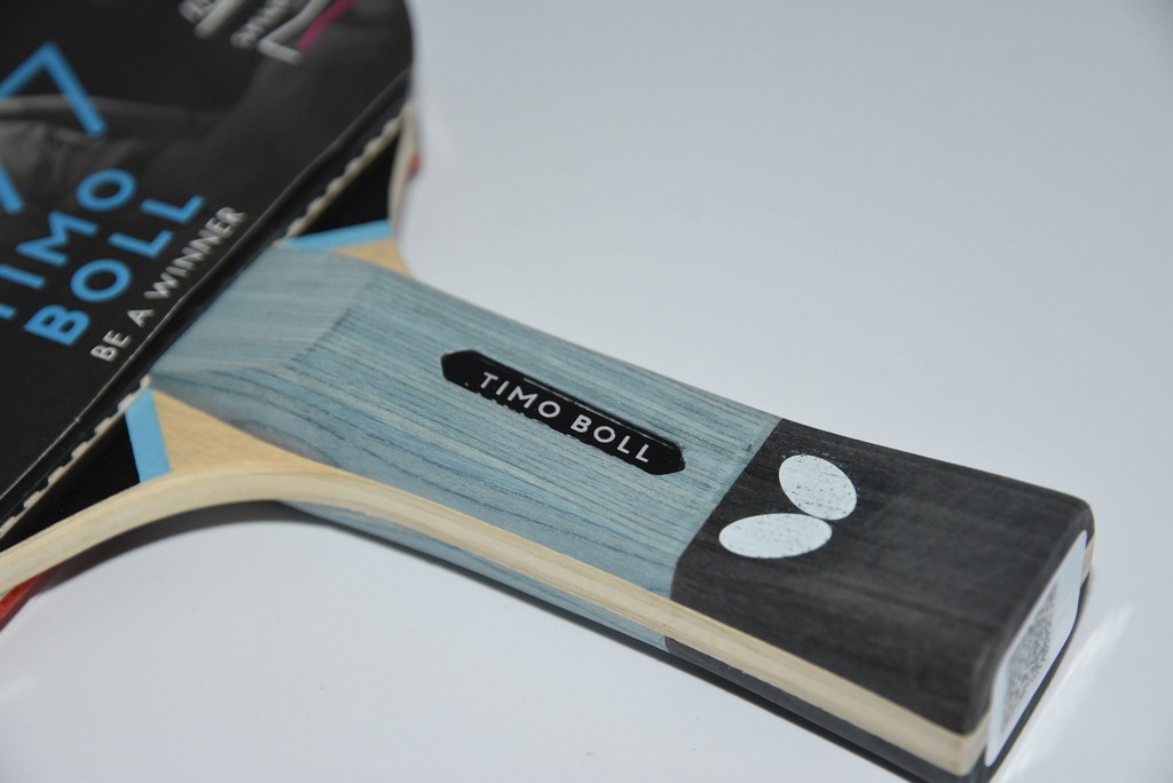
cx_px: 586
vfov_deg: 14.1
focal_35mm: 98
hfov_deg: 20.9
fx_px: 3179
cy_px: 392
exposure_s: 1/60
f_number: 5.3
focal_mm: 65
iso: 1100
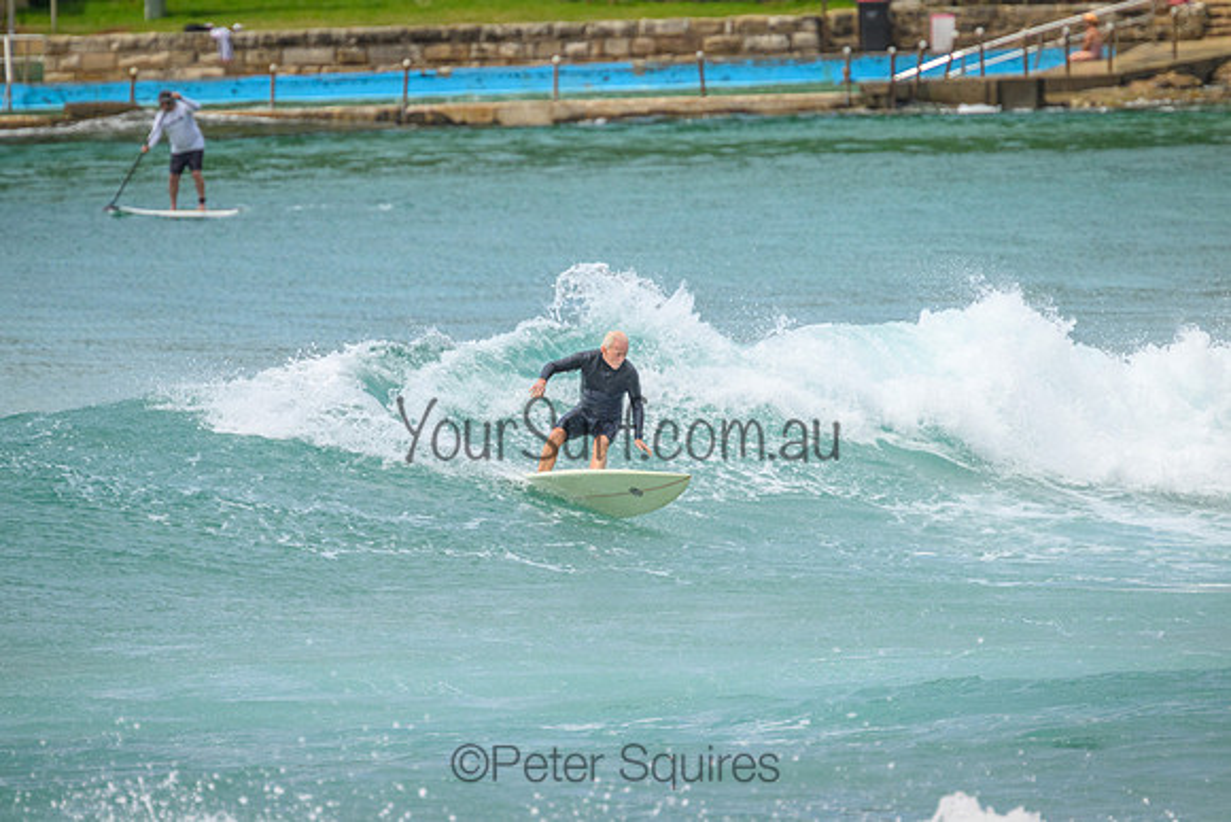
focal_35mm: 800
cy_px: 411
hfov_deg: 2.6
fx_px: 27361
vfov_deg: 1.7
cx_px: 616
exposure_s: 1/2000
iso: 900
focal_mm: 800
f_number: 11
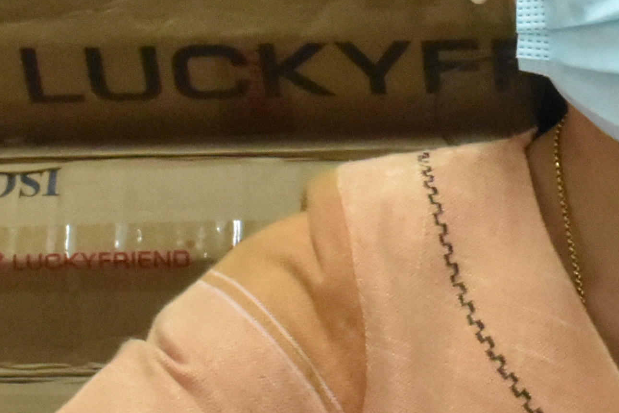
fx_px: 3238
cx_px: 760
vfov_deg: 7.3
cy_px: 231
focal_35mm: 188
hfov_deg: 10.7
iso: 3200
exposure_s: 1/30
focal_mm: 27
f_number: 18
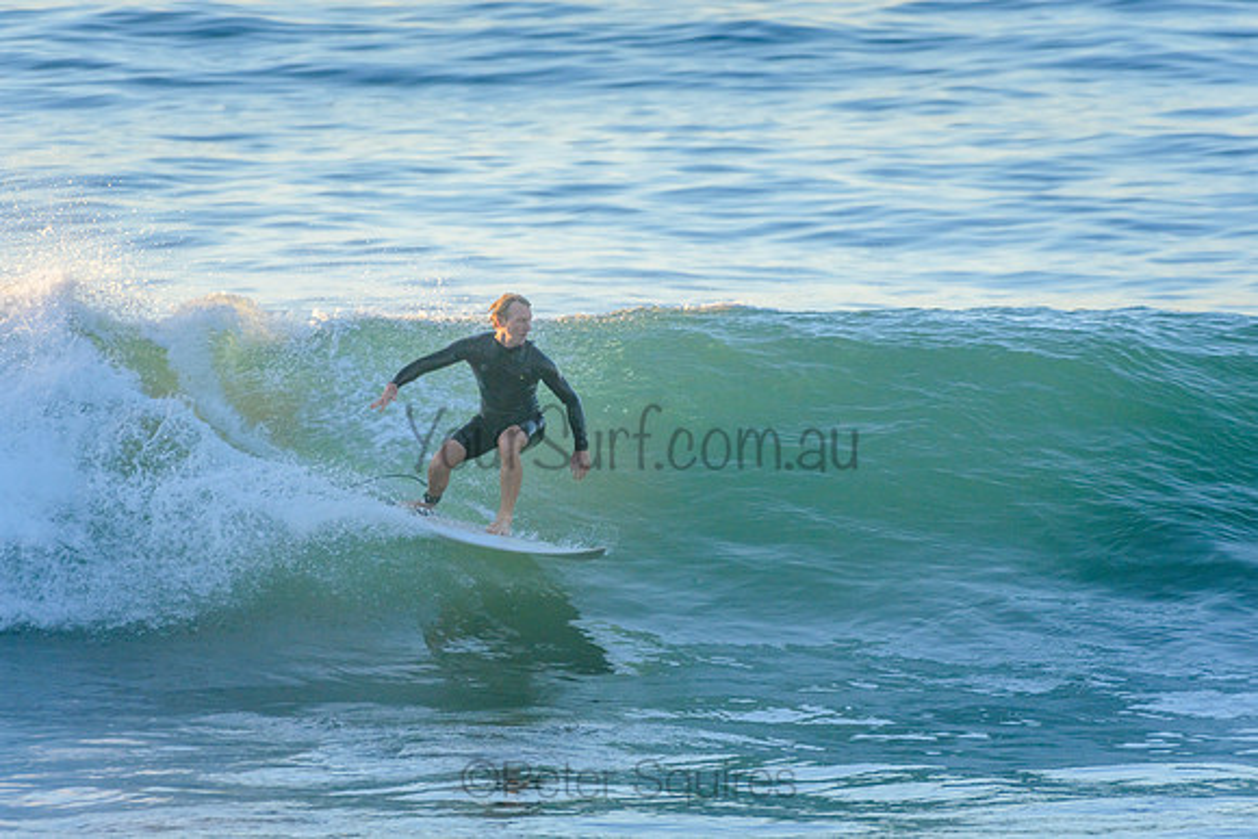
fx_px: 26220
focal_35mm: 750
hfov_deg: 2.7
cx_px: 629
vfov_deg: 1.8
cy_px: 420
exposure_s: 1/1250
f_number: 5.6
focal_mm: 500
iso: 640
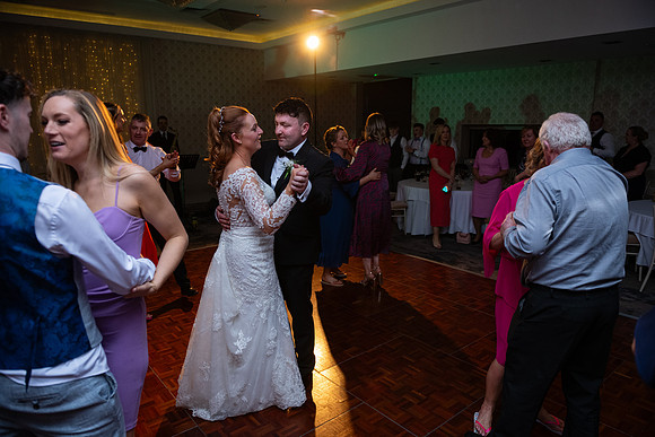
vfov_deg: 53.2
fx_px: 437
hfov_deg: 73.7
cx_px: 328
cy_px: 218
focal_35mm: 24
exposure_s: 1/160
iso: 1000
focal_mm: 24
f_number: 3.5
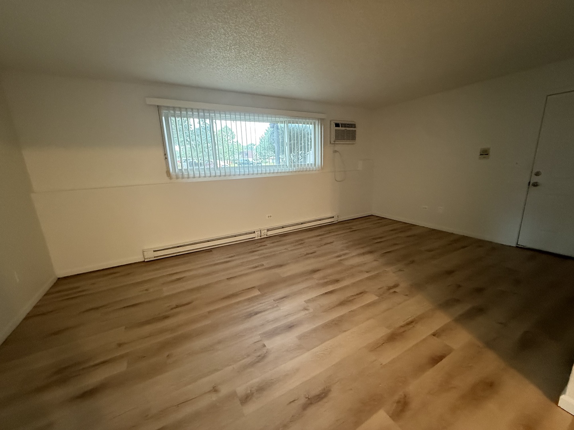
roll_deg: +2.5
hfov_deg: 102.1
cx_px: 287
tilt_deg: -12.4
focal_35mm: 14
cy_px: 215
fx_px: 232
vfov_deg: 85.7
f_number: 2.2
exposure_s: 1/60
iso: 640
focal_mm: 2.22
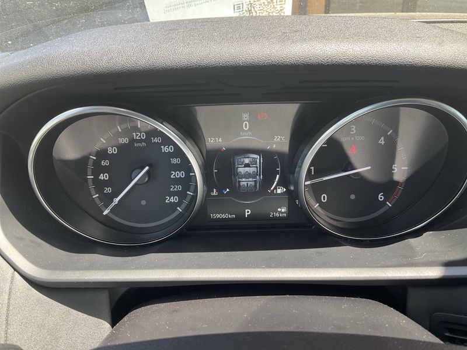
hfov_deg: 61.7
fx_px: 391
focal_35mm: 29
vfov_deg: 48.2
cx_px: 234
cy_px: 175
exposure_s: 1/122
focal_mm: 3
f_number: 1.8
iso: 32
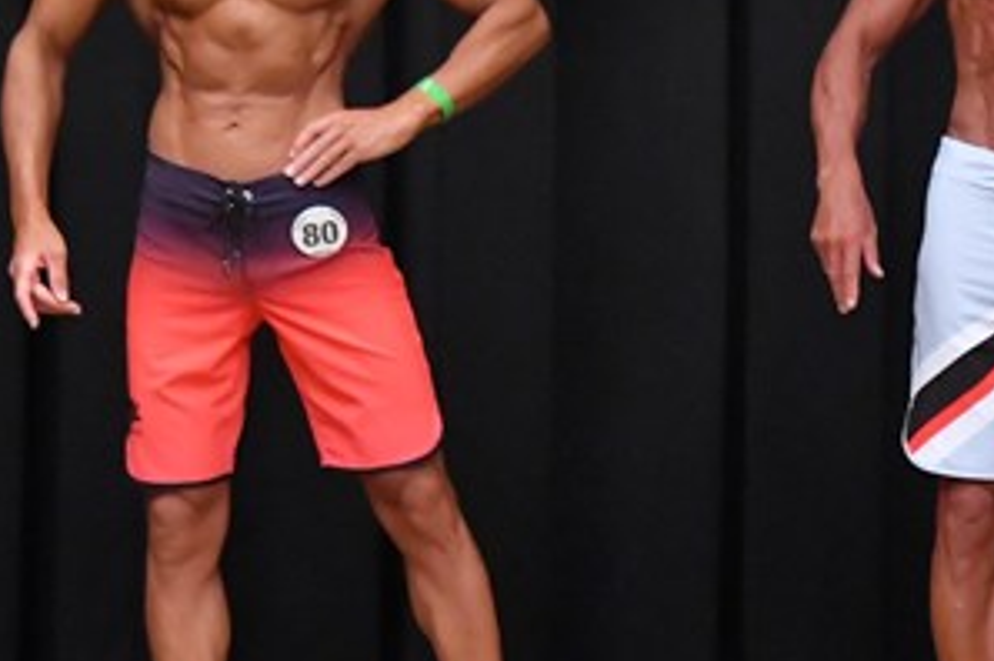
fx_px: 15583
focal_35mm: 565
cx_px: 1076
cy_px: 294
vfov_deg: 2.4
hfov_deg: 3.6
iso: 8000
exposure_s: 1/400
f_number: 5.6
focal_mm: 145
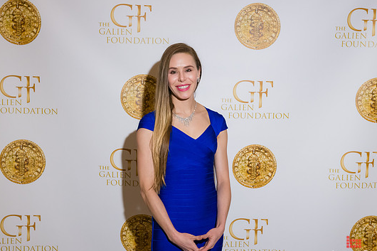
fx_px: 628
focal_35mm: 60
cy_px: 131
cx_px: 192
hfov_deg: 33.4
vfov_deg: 22.6
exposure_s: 1/125
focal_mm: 48
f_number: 5
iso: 1600
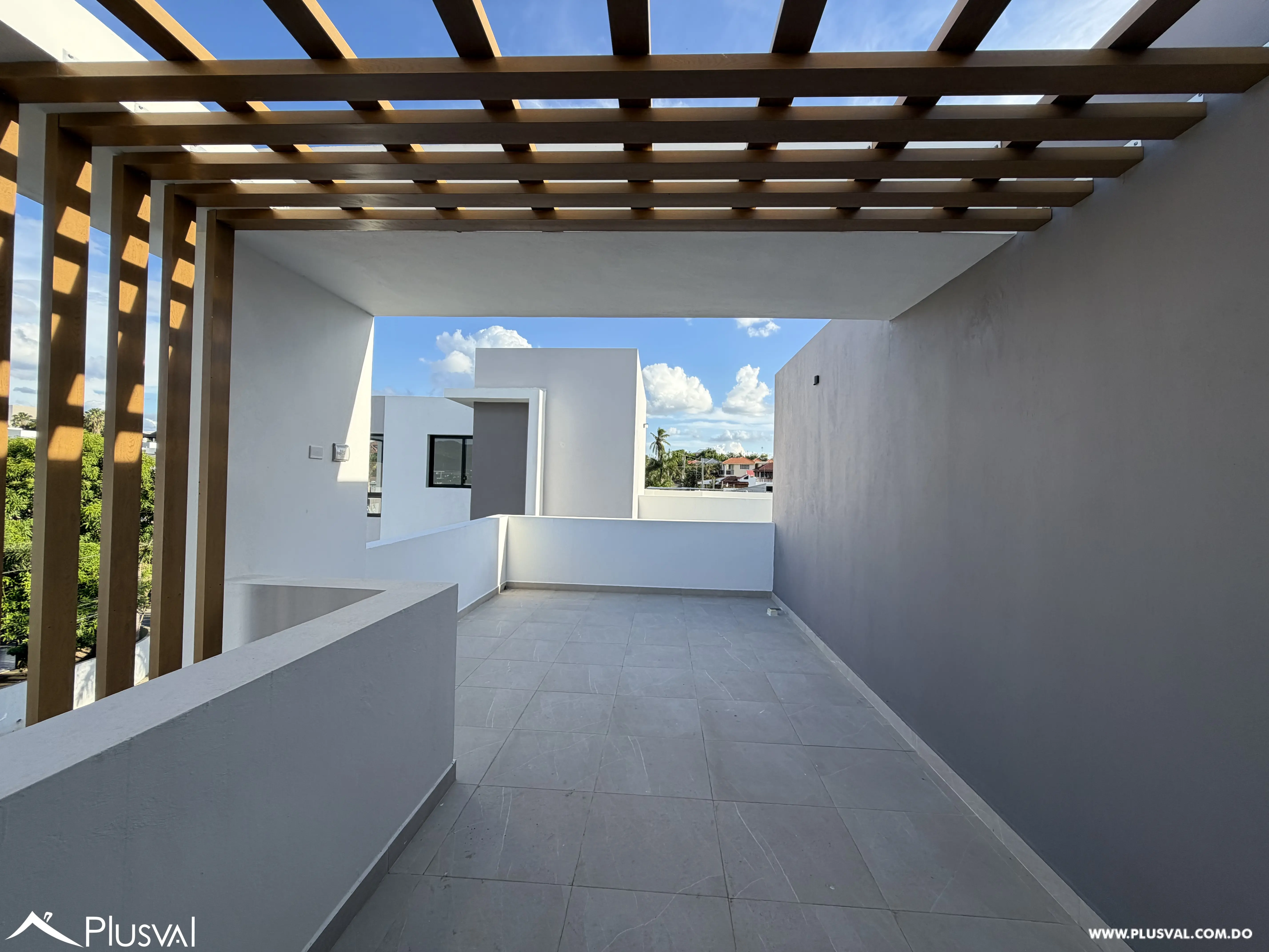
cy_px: 476
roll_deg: -1.0
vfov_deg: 85.7
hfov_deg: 102.1
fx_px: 513
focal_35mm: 14
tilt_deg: -0.1
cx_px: 634
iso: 40
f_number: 2.2
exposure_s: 1/585
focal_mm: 2.22
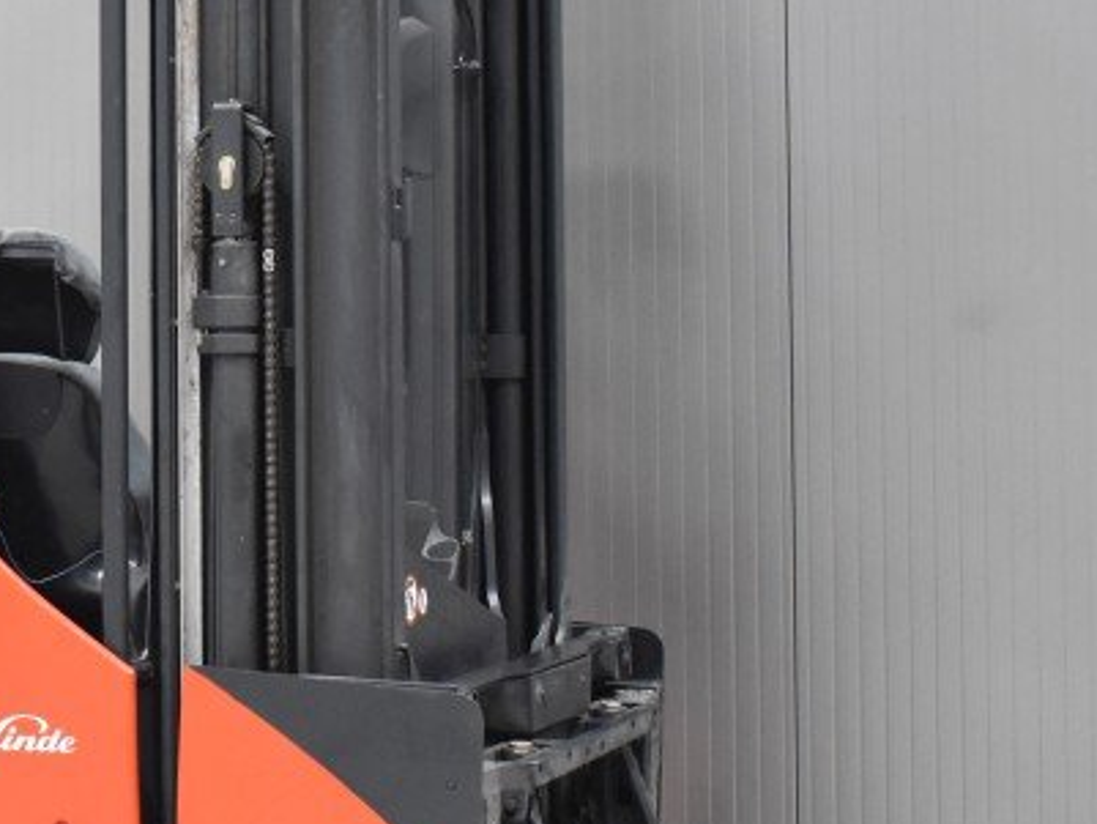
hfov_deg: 20.5
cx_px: 293
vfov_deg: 15.5
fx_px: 3012
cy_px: 296
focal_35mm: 95
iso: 1600
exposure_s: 1/30
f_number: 5
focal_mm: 22
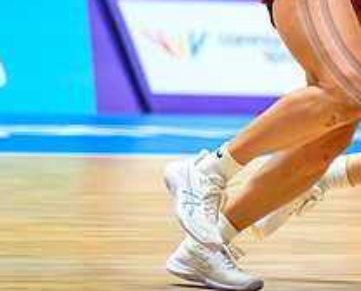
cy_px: -50
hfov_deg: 2.5
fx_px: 8344
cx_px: 535
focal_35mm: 778
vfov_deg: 2.0
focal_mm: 230
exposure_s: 1/1600
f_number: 4
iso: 4000
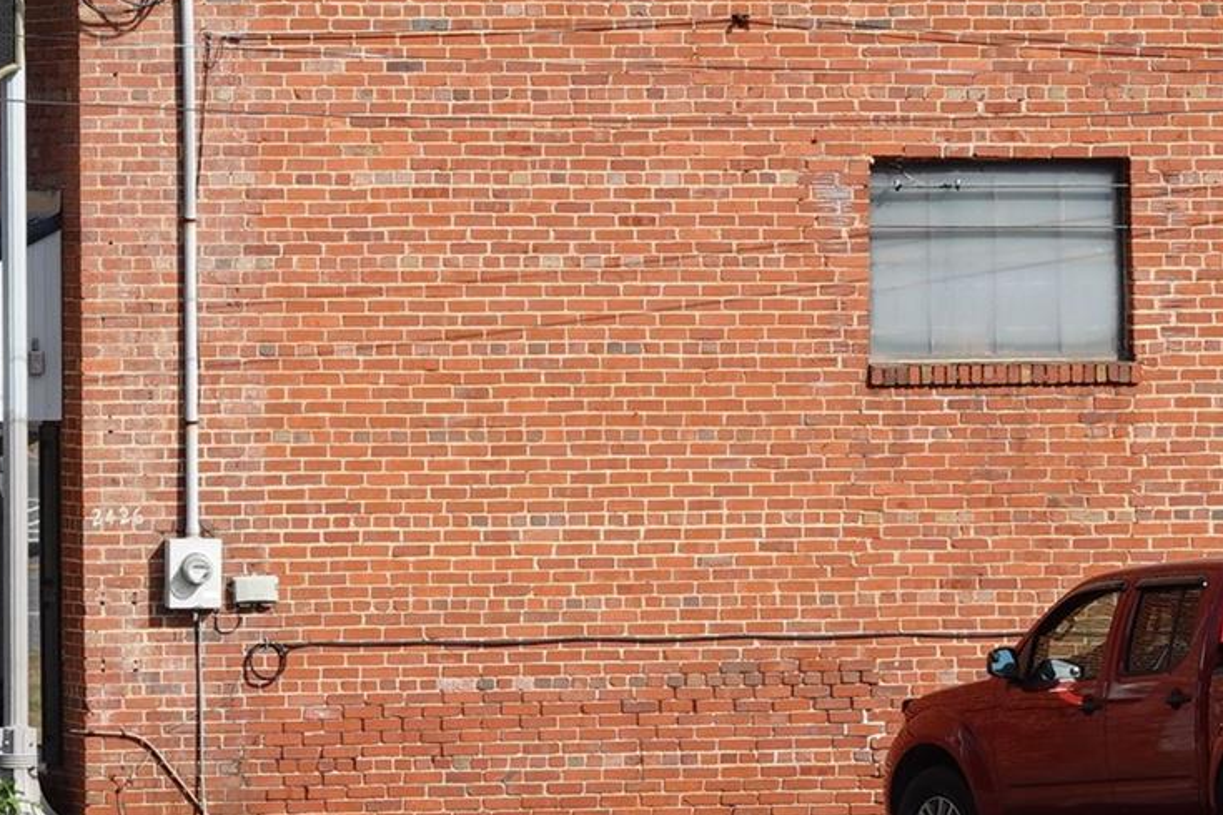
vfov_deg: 3.9
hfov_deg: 5.8
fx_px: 12025
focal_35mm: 354
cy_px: 102
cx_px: 266
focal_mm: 46.41
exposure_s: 1/800
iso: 100
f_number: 4
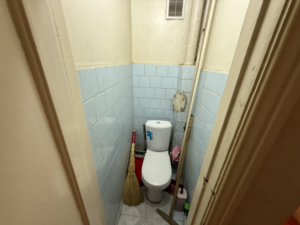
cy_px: 112
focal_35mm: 14
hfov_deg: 102.1
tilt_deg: -20.2
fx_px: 121
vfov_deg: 85.7
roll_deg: -3.4
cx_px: 150
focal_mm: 2.22
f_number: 2.2
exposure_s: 1/50
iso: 250
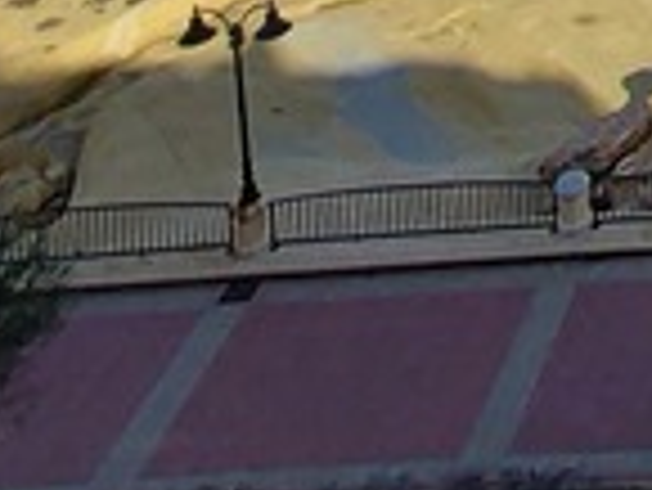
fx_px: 1734
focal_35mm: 92
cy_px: -958
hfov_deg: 17.1
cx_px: 1201
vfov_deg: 10.9
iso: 50
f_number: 2.2
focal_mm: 1.74
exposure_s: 1/2845
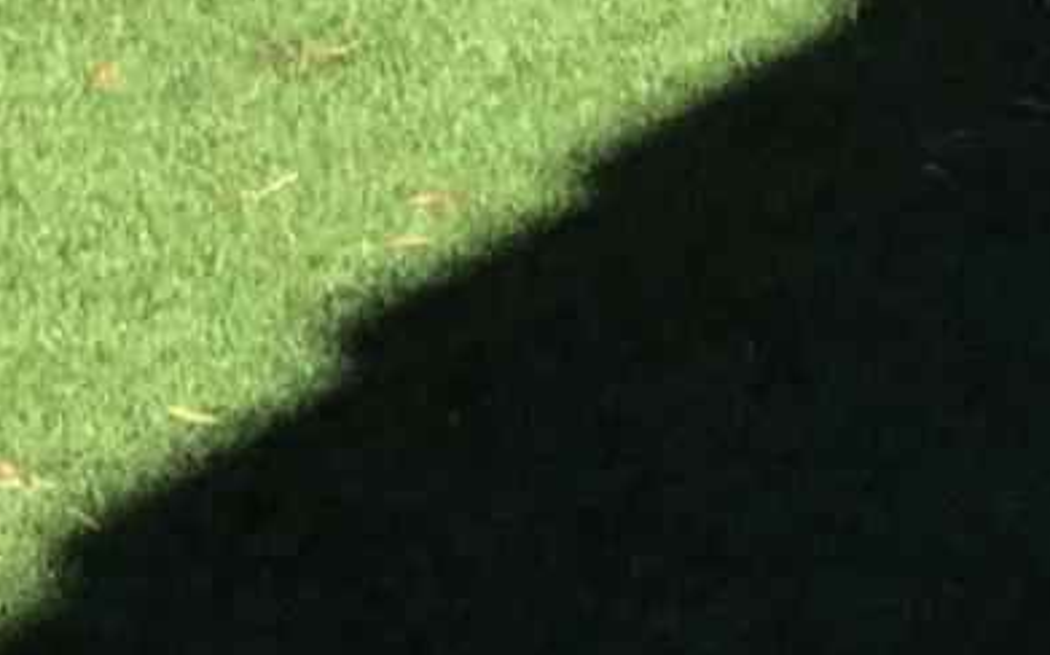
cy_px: -870
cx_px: -615
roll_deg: +0.4
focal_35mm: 252
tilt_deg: -7.1
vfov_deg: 5.1
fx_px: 7208
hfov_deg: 8.1
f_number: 2.4
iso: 25
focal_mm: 3.3
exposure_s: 1/1101
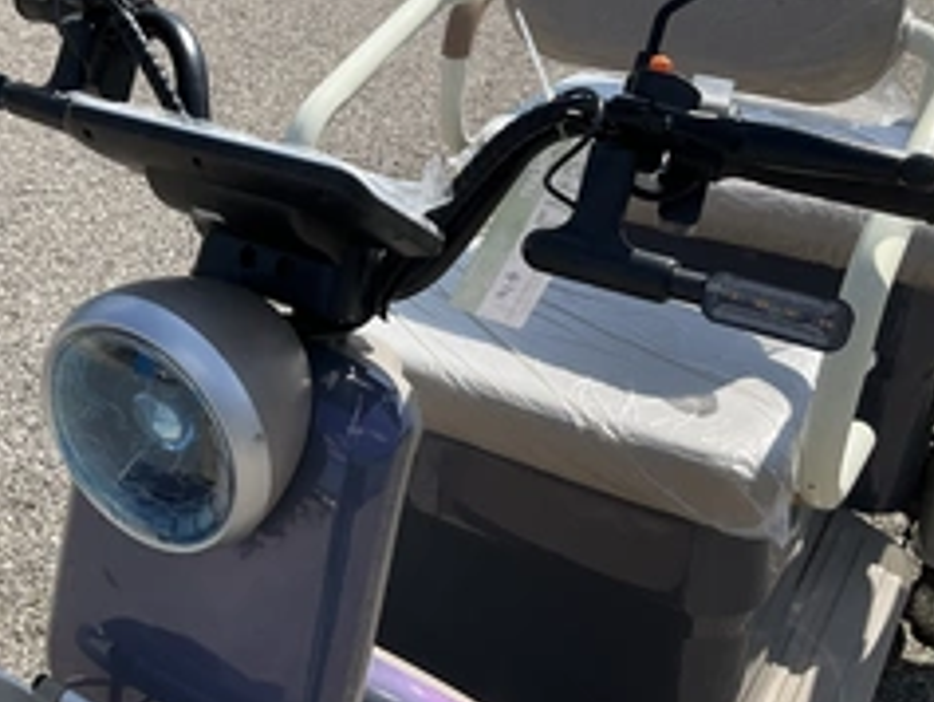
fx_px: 1323
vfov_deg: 29.6
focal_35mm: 49
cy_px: 268
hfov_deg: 38.4
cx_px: 296
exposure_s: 1/1786
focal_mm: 3
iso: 25
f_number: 1.8
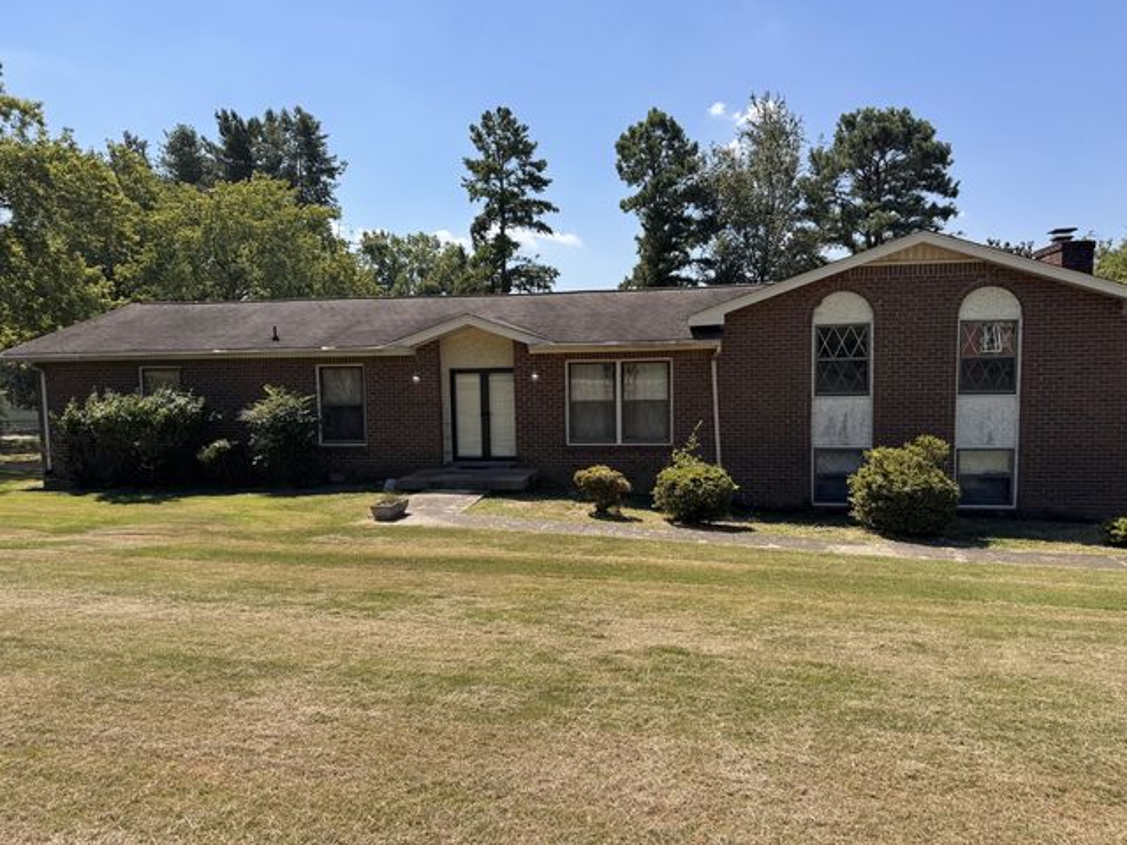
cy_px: 422
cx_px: 564
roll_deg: +0.8
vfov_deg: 56.8
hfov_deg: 71.6
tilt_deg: -4.6
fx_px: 781
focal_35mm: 24
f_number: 1.78
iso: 80
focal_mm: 6.76
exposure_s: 1/3413
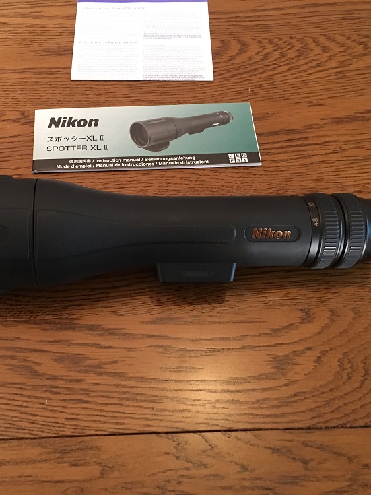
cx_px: 118
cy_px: 247
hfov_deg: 36.4
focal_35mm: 39
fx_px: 558
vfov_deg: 47.9
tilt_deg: -59.9
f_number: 2.2
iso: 125
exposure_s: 1/8
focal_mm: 4.15
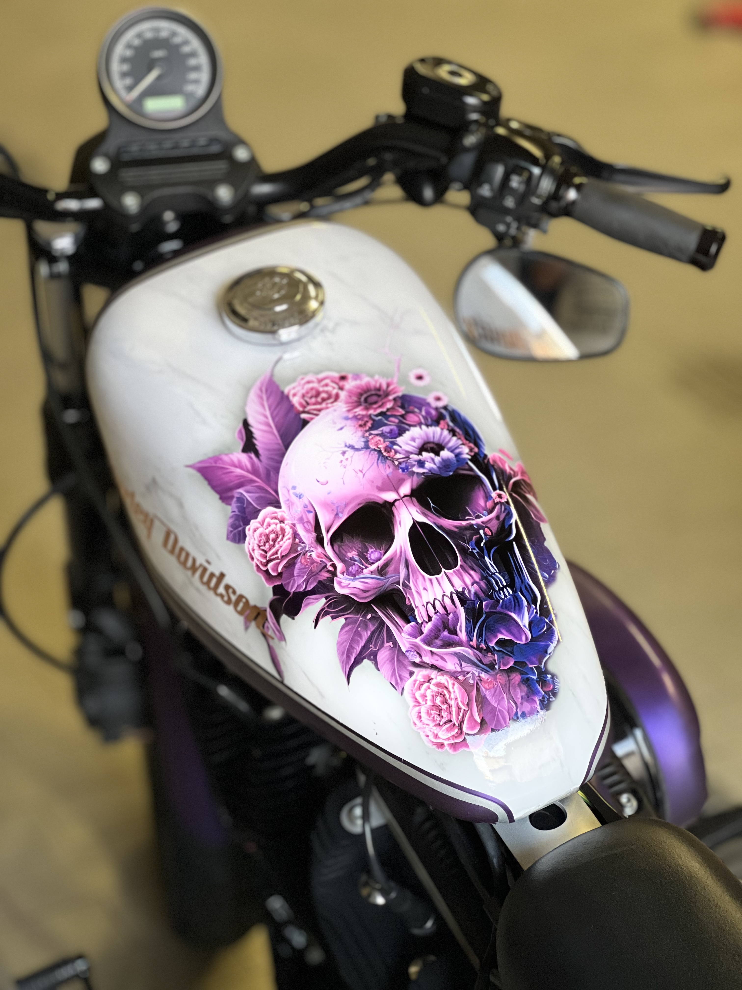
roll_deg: +0.2
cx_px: 371
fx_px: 2201
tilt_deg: -26.8
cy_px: 495
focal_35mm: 77
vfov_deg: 25.3
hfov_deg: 19.1
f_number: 2.8
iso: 400
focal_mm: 9
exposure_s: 1/40
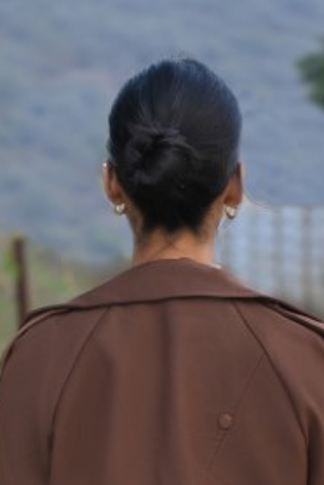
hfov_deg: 10.6
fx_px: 1741
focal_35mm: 129
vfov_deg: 15.3
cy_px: 576
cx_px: 186
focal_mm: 50
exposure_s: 1/250
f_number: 3.2
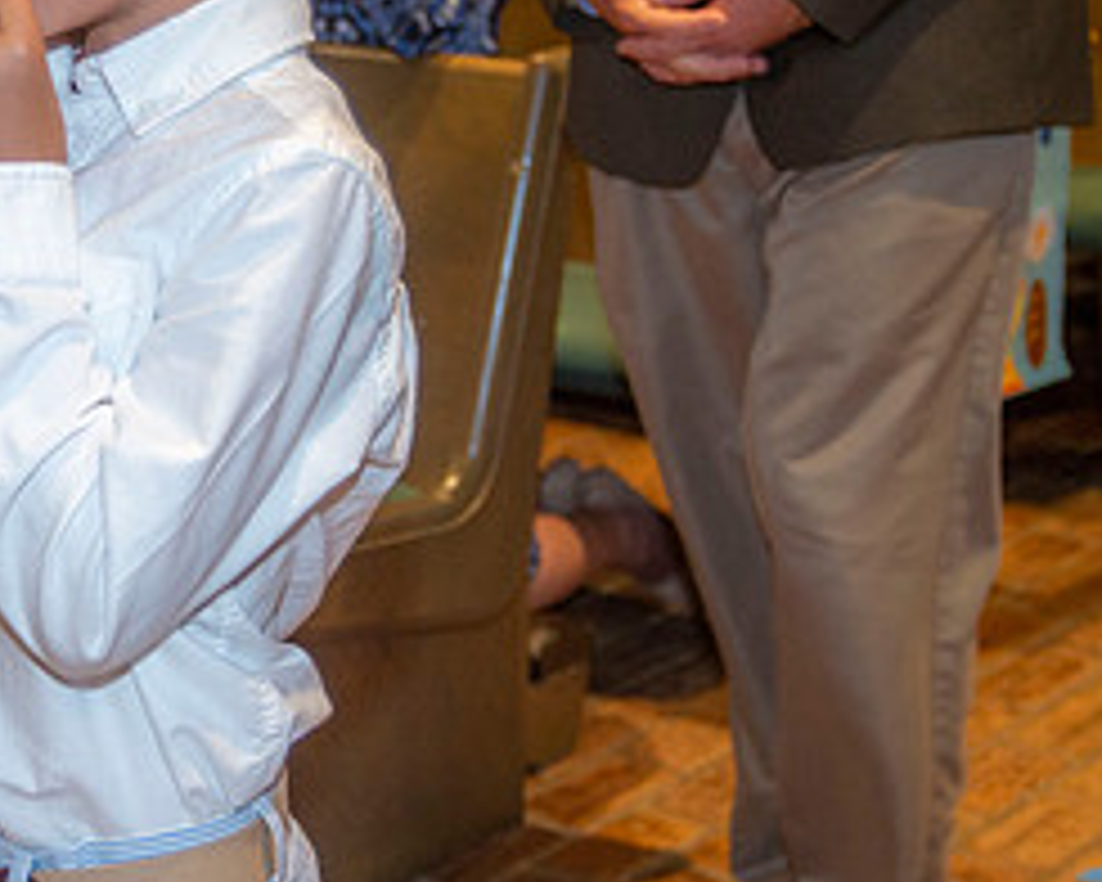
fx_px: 3261
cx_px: 112
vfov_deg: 15.4
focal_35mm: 100
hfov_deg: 18.9
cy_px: 284
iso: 1600
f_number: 4.5
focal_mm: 45
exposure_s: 1/125
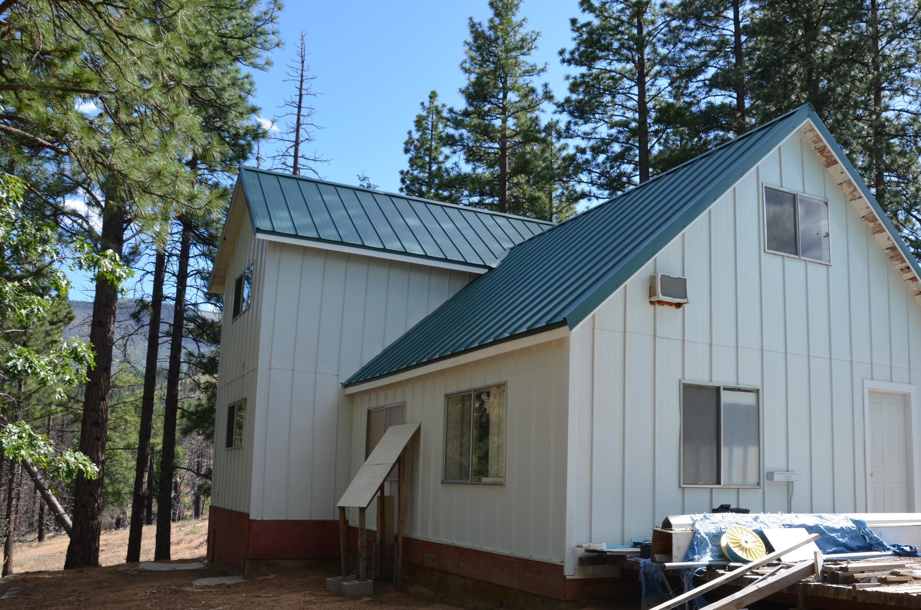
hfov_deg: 58.6
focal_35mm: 32
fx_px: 817
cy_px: 342
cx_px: 528
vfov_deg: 40.9
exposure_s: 1/250
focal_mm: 18
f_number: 8
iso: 200
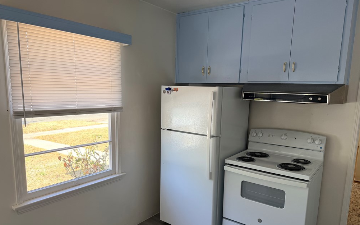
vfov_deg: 47.4
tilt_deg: -9.7
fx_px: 255
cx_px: 182
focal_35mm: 26
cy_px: 131
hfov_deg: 70.4
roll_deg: -1.6
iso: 80
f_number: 1.78
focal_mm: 6.76
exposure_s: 1/214
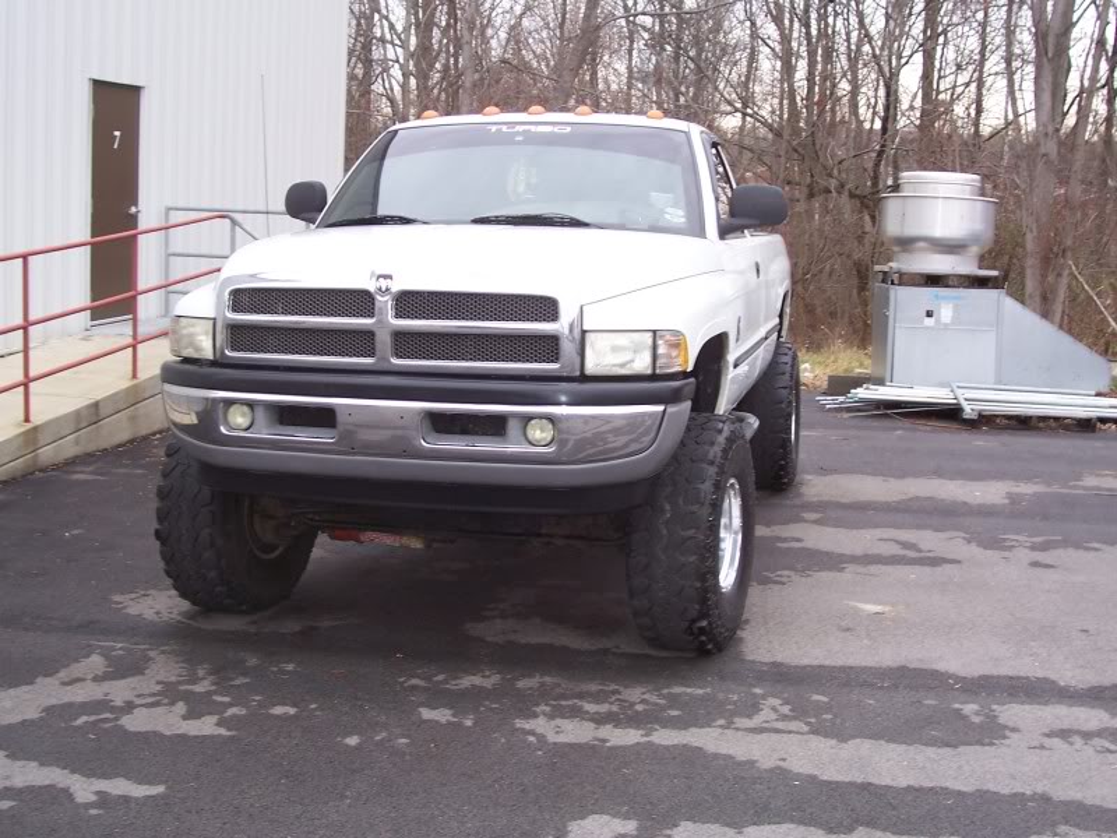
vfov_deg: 34.3
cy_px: 419
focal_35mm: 42
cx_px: 558
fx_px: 1355
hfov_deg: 44.8
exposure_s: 1/60
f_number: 3
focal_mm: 7
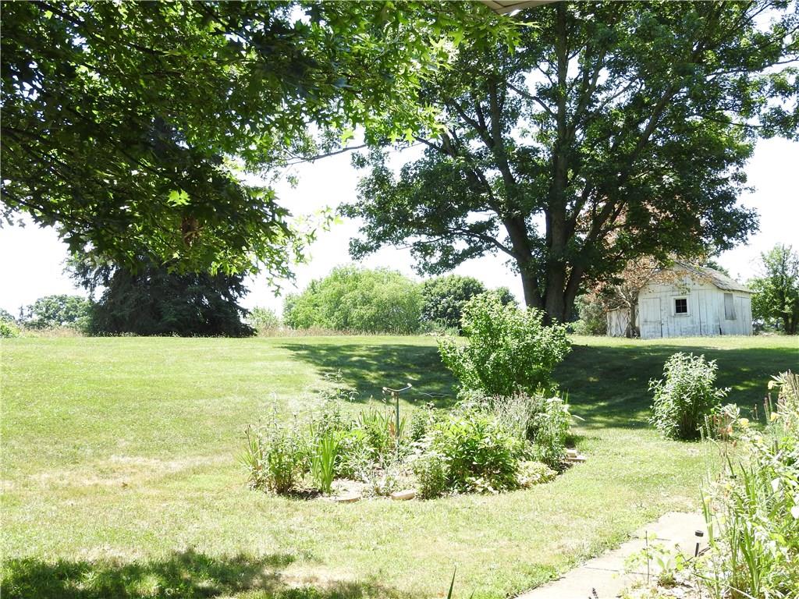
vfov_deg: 32.2
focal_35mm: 45
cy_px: 300
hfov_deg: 42.1
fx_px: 1039
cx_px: 400
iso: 100
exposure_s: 1/200
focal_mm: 8.1
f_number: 4
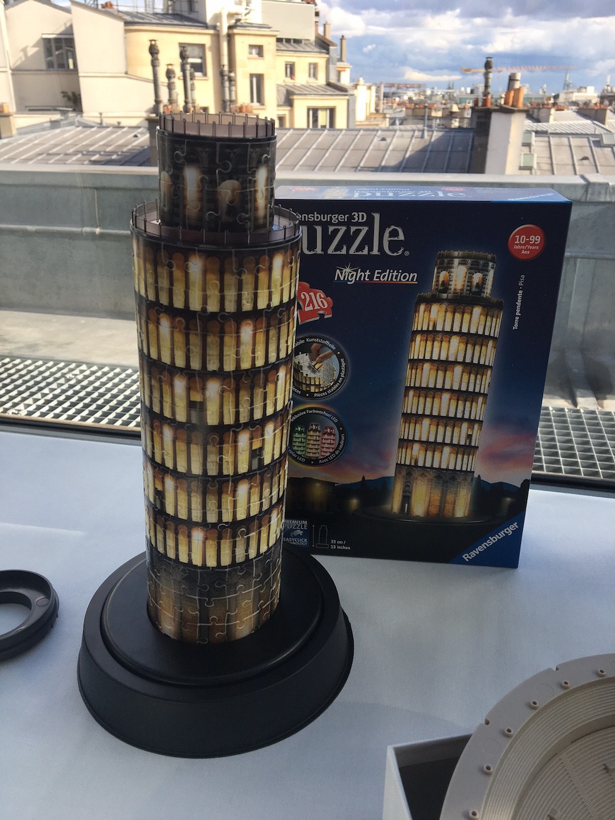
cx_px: 308
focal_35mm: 29
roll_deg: -0.6
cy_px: 410
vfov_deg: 61.7
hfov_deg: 48.2
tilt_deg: -24.1
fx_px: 687
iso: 25
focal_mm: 4.15
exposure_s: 1/530
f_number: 2.2
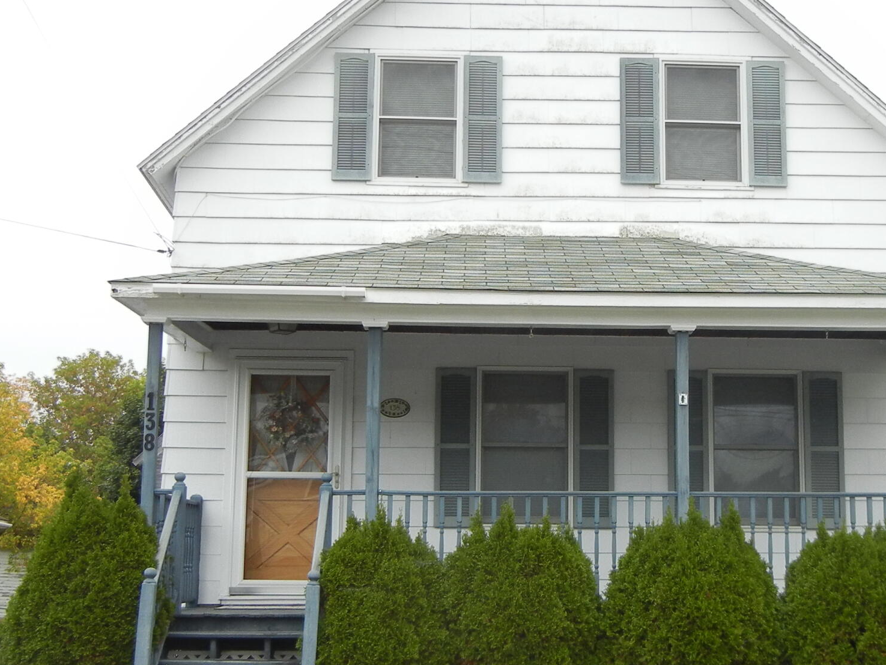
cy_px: 354
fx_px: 1562
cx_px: 554
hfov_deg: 31.5
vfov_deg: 24.0
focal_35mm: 61
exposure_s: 1/312
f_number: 3.5
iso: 160
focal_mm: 5.4
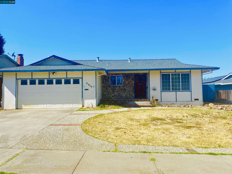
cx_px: 116
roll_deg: +0.8
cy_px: 87
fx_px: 174
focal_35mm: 26
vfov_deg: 53.1
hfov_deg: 67.3
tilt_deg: +2.0
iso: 32
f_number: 1.8
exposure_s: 1/3401
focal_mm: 4.25
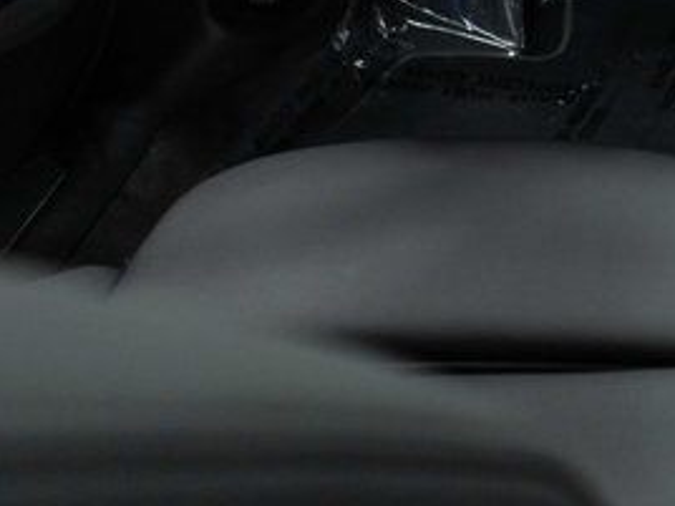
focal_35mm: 103
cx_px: 1126
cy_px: -200
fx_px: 2008
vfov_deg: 13.7
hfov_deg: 16.6
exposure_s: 1/50
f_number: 3.2
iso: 1250
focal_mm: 28
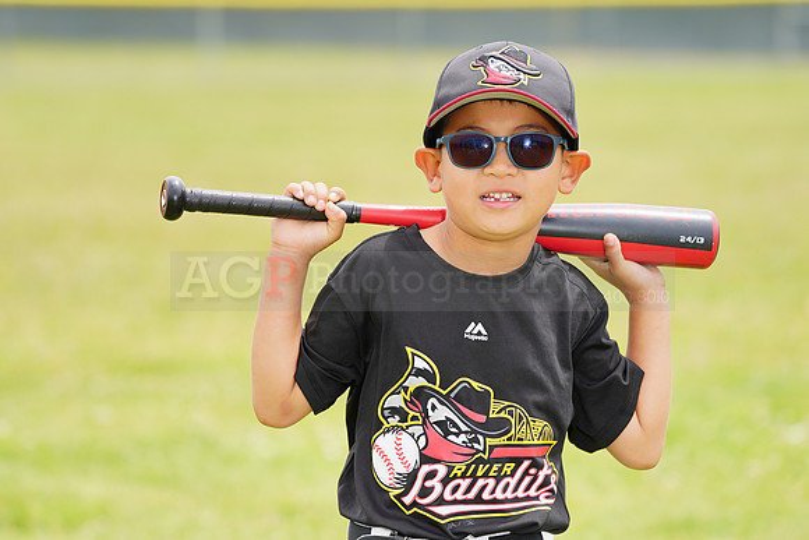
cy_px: 270
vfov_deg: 6.1
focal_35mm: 226
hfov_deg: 9.1
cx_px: 404
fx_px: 5080
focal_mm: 226
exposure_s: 1/250
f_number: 6.3
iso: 100
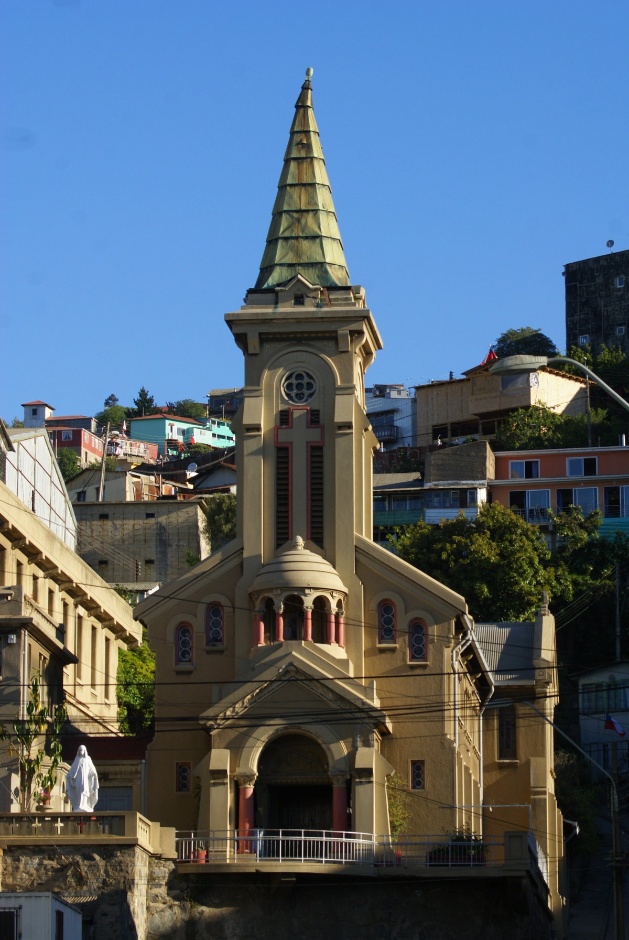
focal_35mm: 128
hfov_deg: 10.8
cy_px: 470
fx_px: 3332
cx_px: 314
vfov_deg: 16.1
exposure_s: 1/200
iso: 100
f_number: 9
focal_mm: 85
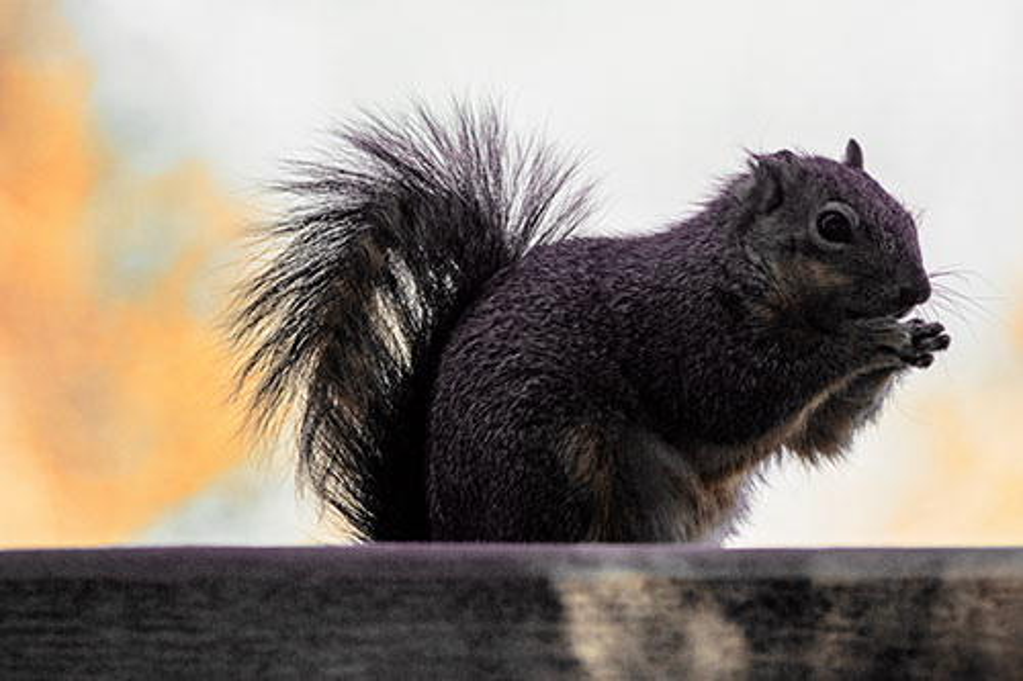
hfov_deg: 4.5
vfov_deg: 3.0
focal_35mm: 460
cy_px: 340
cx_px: 512
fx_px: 13067
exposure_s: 1/1250
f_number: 11
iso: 1600
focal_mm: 460
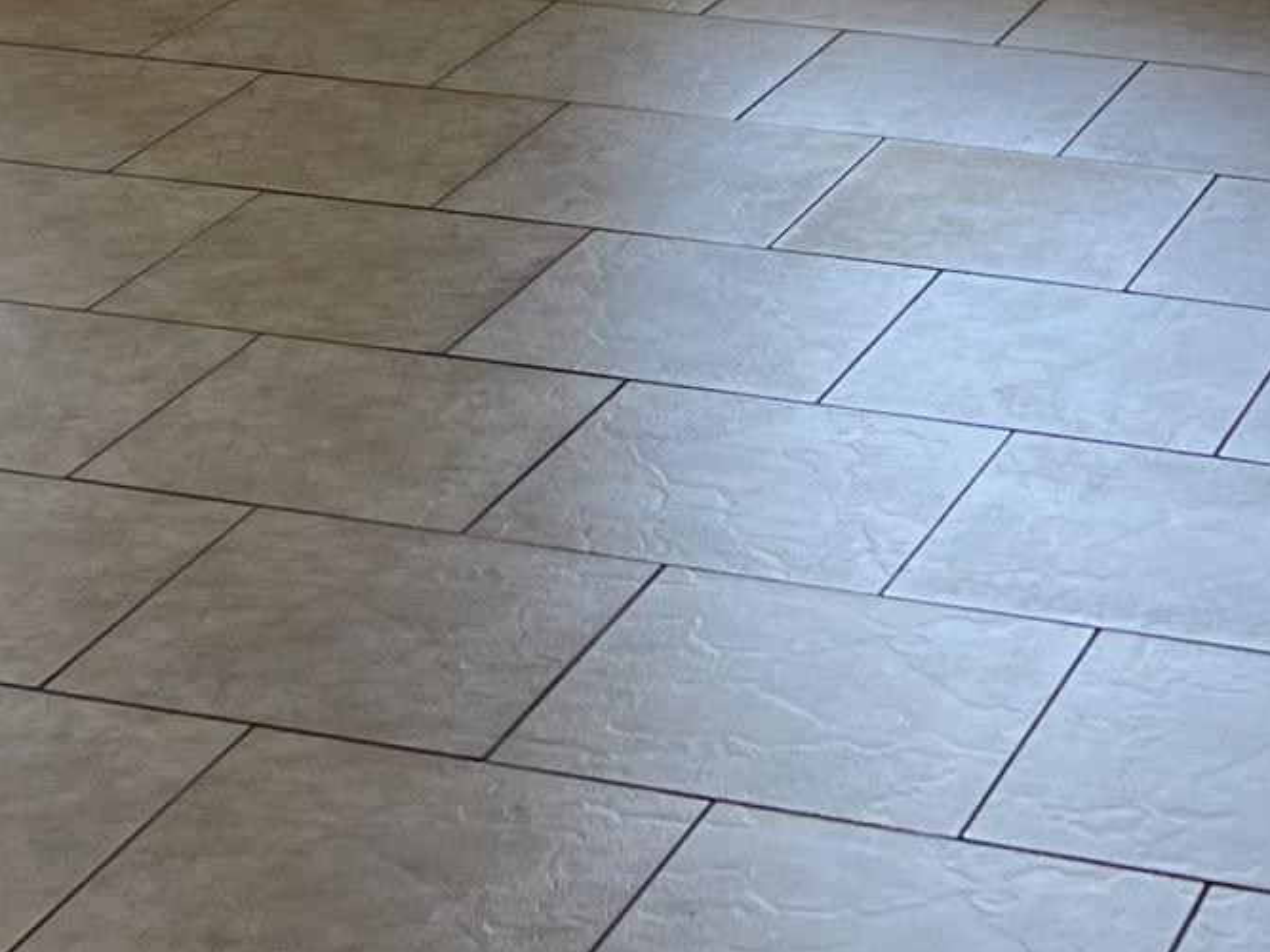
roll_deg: -0.1
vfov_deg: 12.0
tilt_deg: -8.7
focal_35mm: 117
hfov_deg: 16.8
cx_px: 904
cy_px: -556
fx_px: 4292
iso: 100
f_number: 1.6
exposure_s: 1/121
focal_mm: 5.1
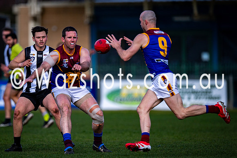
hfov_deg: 2.8
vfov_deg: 1.9
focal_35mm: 725
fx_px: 4771
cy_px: 91
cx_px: 93
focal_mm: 500
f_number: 4
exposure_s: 1/1600
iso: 180
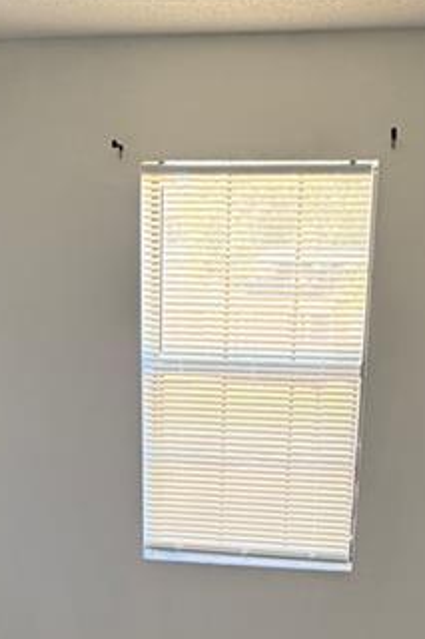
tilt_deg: -19.1
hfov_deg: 22.6
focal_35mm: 60
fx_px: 1064
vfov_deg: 29.1
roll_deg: -2.2
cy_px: 757
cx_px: 231
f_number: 1.78
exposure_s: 1/60
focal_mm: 6.76
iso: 250
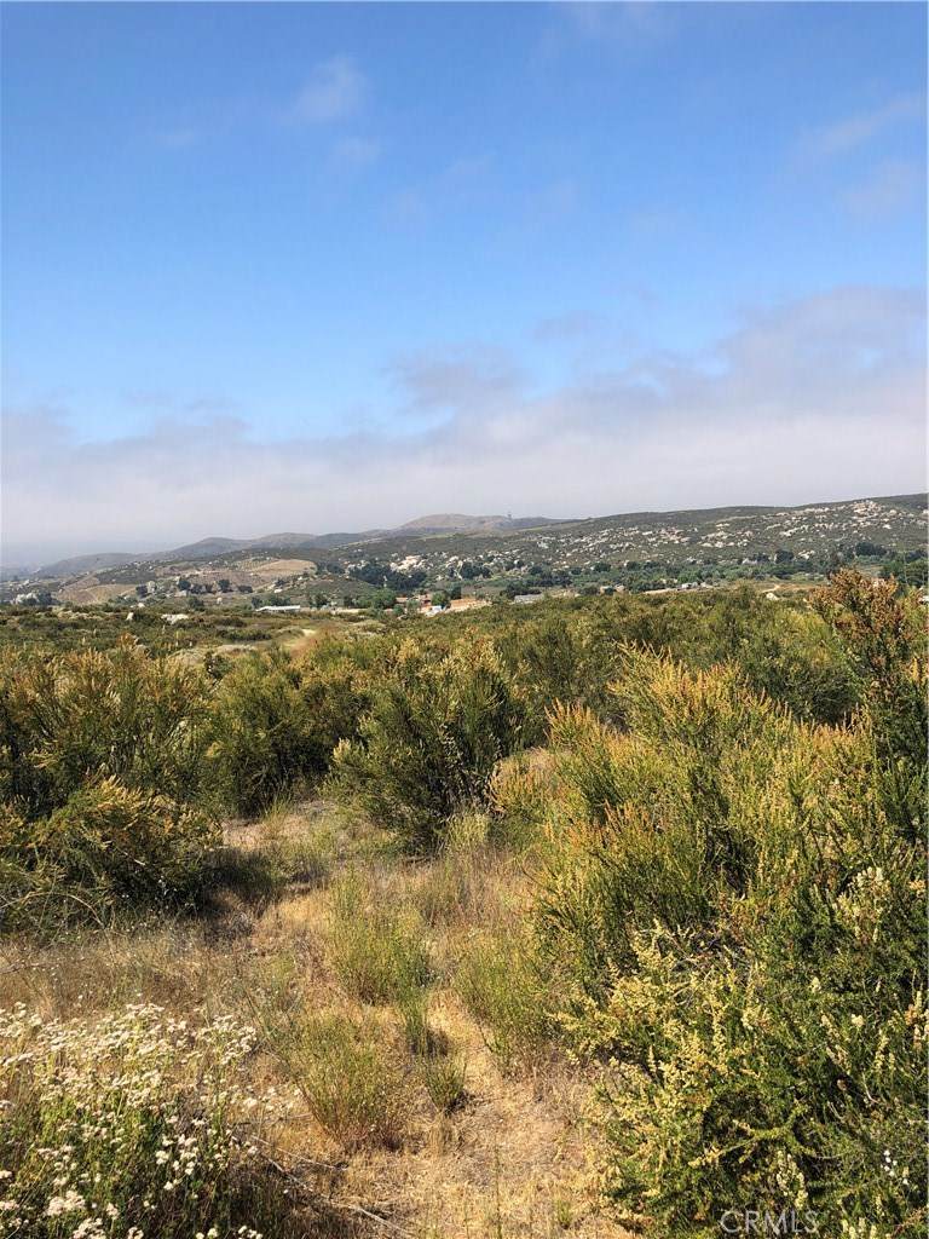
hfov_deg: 49.7
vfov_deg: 63.4
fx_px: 1002
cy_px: 620
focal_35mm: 28
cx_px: 464
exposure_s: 1/2208
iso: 20
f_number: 1.8
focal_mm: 3.99
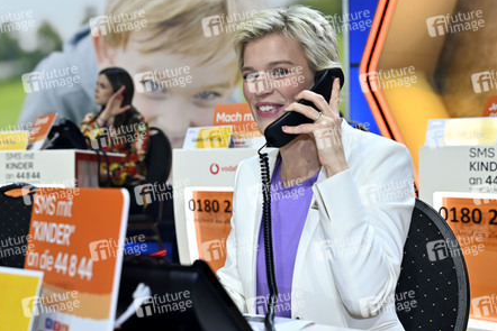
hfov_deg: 38.9
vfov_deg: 26.5
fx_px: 704
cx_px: 246
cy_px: 164
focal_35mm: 51
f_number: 4
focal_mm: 50
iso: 1000
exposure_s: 1/200
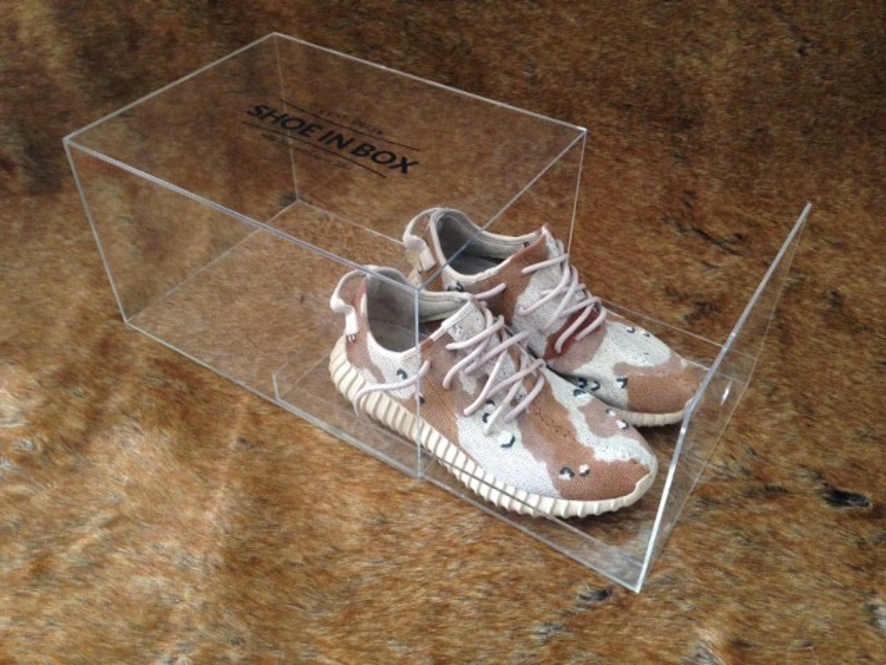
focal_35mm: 33
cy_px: 332
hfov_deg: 55.4
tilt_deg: -43.2
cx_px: 443
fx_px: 845
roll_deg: -0.3
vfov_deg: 42.9
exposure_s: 1/20
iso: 160
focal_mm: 4.12
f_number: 2.4
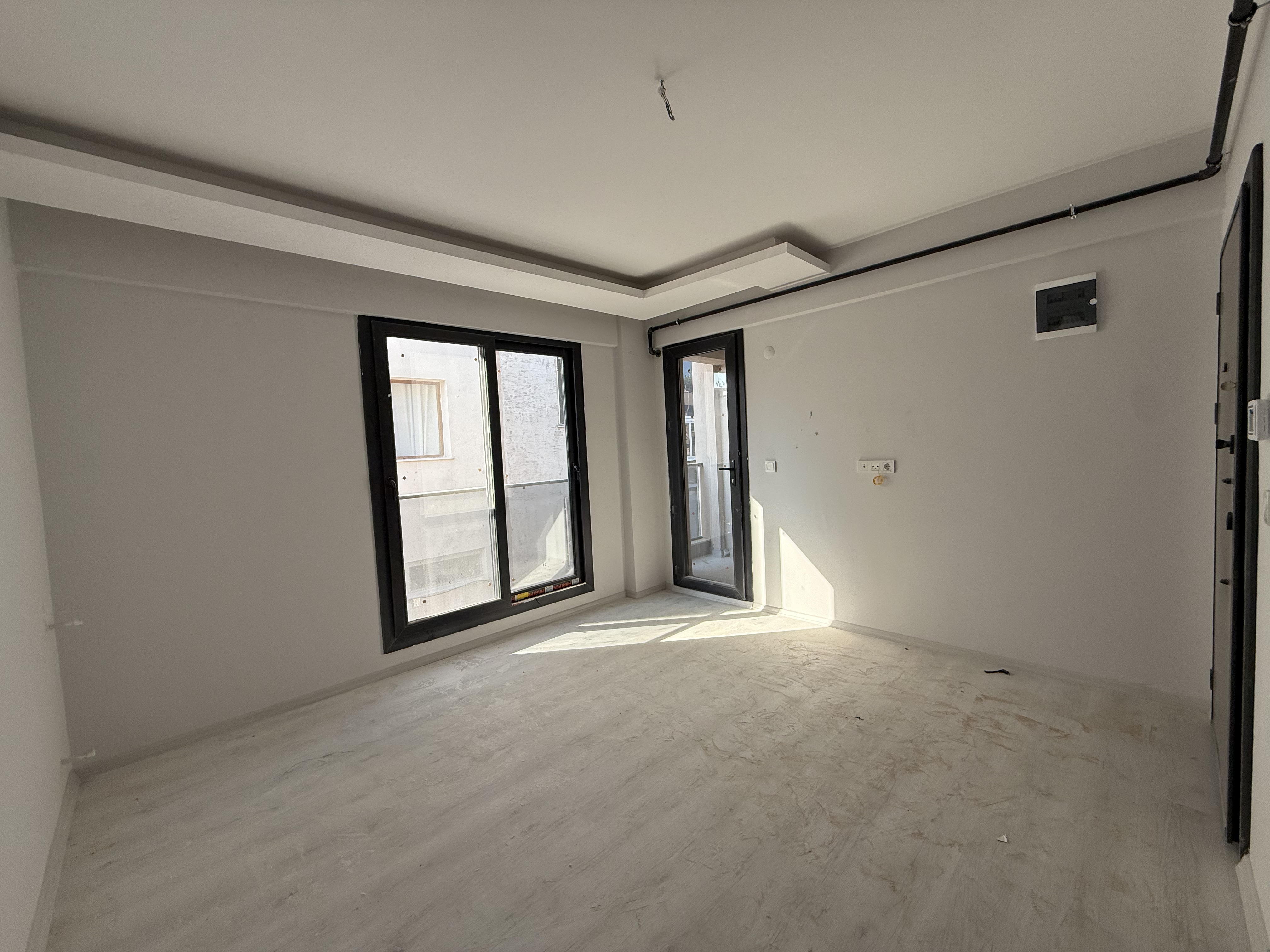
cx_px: 635
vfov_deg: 85.7
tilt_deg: -3.0
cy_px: 476
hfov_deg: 102.1
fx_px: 514
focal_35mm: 14
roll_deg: +2.7
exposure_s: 1/319
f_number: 2.2
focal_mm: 2.22
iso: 64
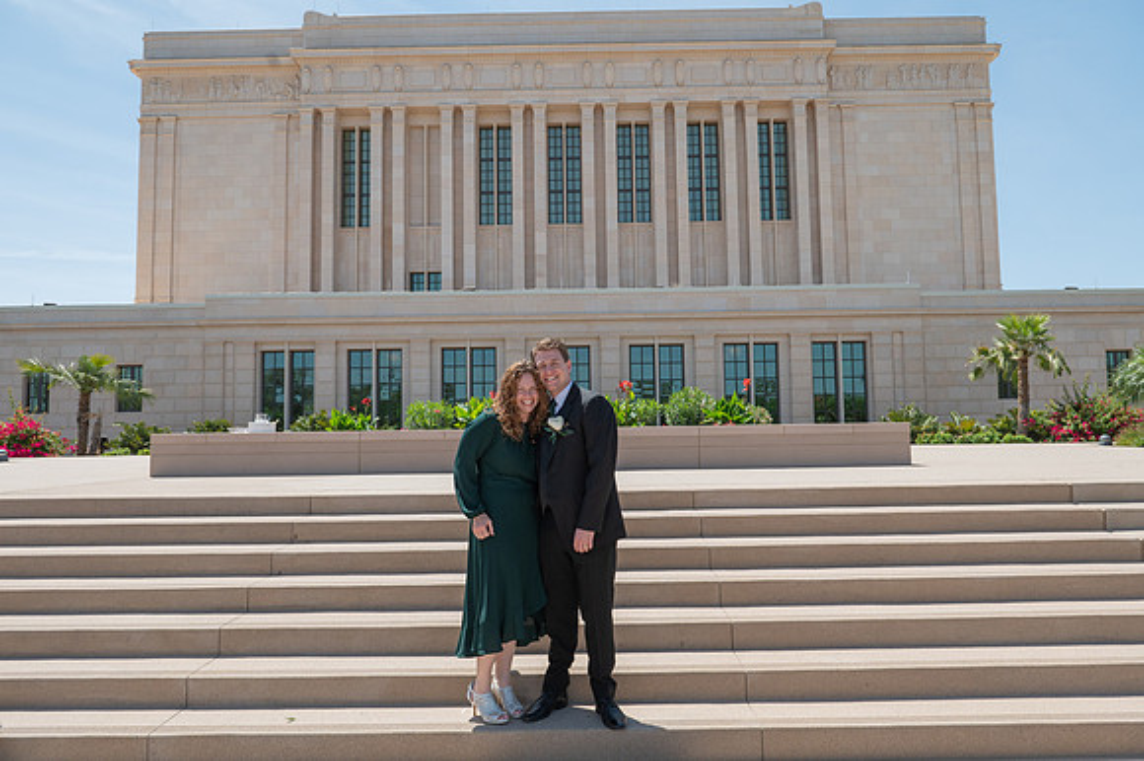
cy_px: 380
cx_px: 572
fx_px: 762
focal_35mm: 24
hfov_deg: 73.8
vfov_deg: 53.1
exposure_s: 1/800
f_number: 7.1
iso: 320
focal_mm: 24
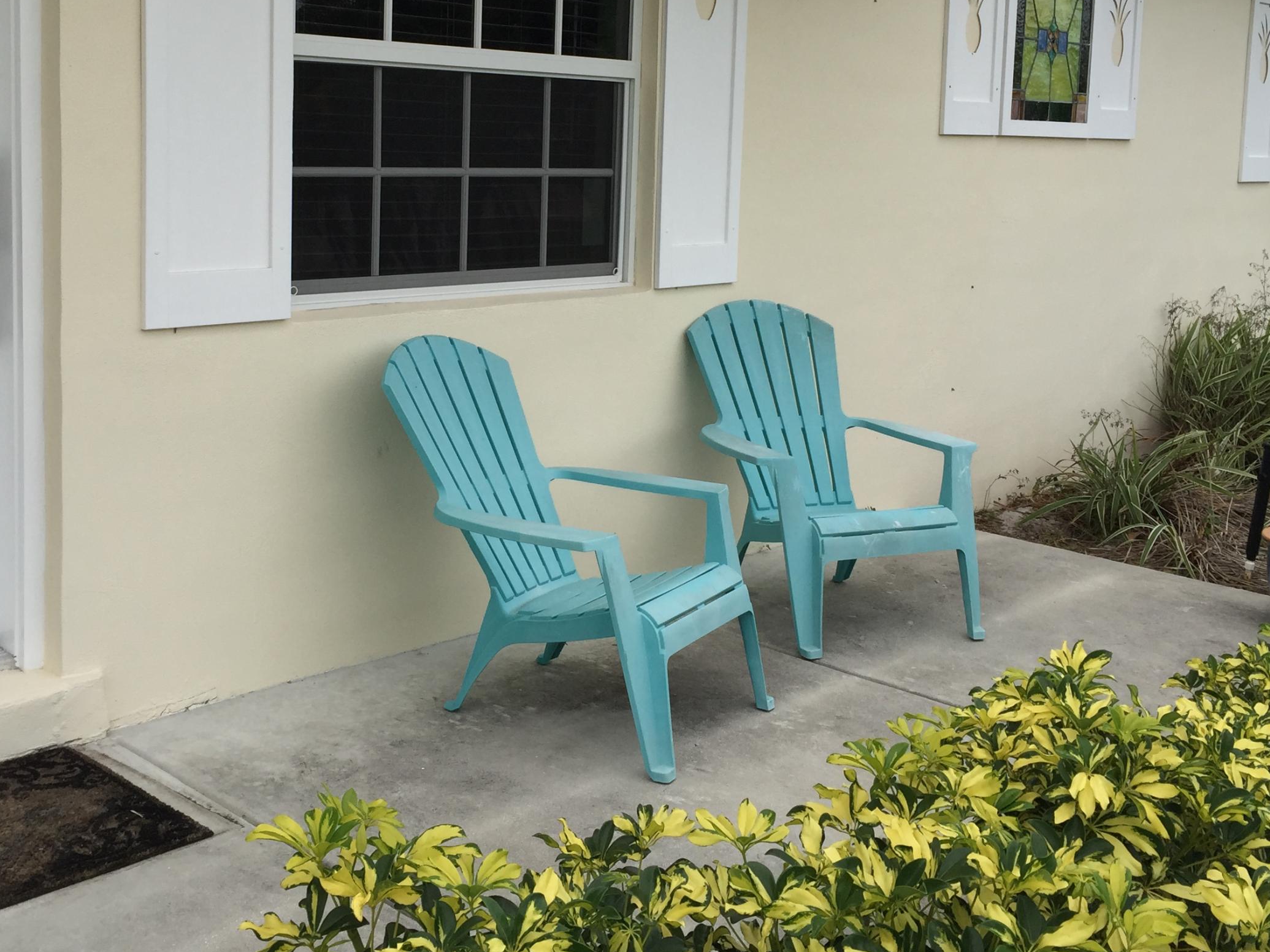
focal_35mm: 42
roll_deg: -0.6
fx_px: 1541
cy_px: 310
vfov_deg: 34.0
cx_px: 532
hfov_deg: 44.6
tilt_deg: -7.0
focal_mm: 4.15
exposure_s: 1/465
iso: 32
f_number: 2.2
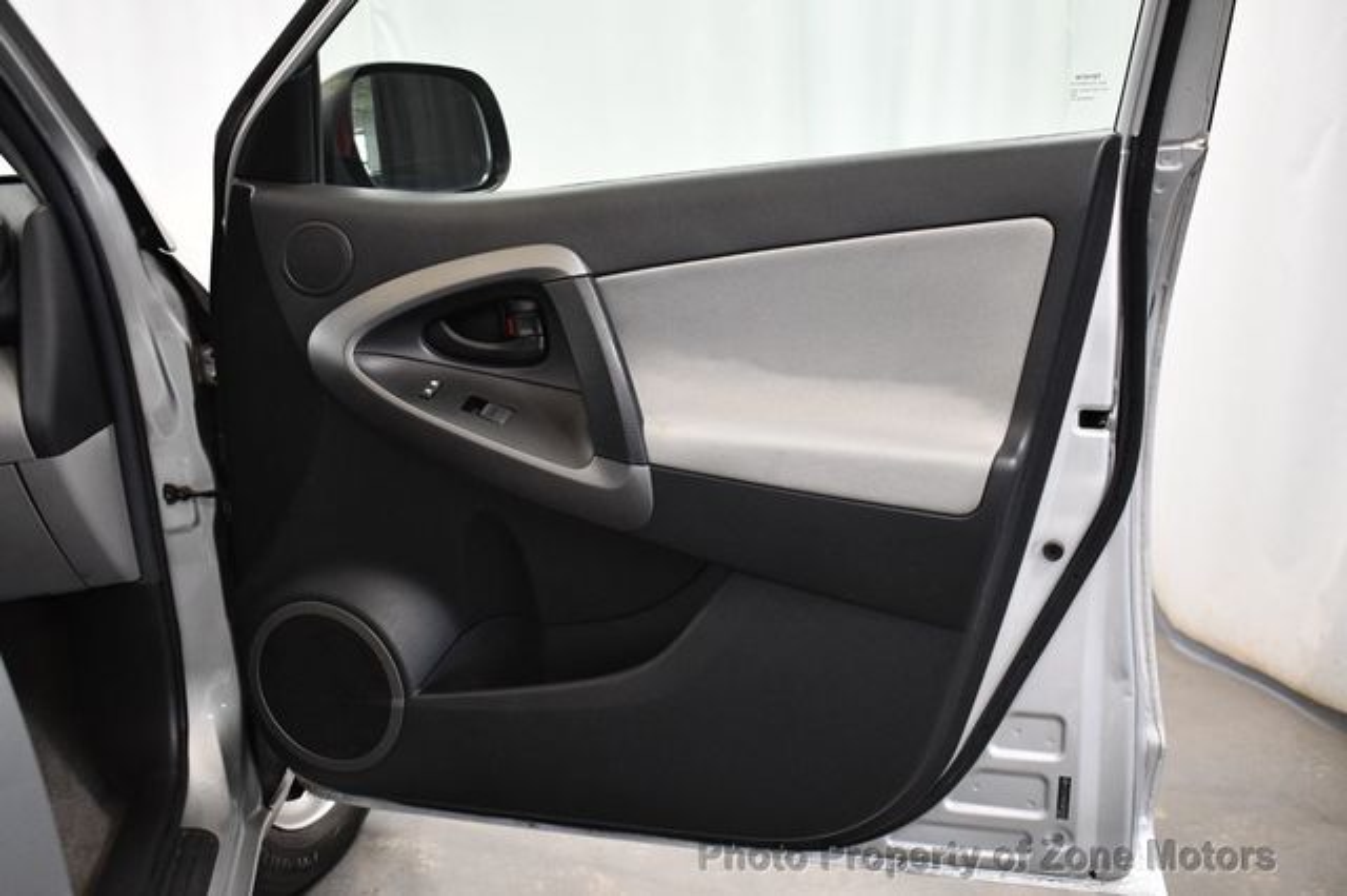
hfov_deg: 53.2
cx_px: 674
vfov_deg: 36.8
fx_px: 1346
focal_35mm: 36
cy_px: 448
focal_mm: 24
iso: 3200
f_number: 3.8
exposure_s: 1/125
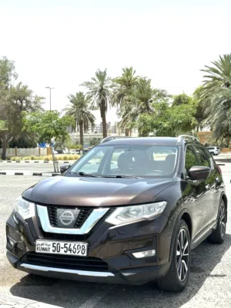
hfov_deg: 30.3
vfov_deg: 39.7
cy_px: 154
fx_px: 427
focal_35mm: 48
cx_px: 116
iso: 64
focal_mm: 6.86
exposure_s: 1/4566
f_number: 1.78
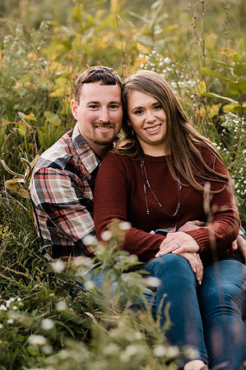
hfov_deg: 16.0
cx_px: 123
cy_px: 185
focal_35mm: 85
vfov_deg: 23.9
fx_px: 873
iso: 500
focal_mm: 85
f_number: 2.5
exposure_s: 1/200
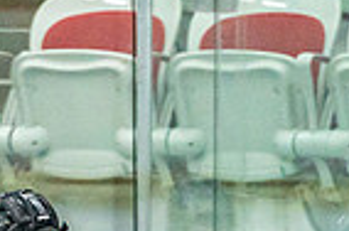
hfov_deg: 1.6
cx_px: -84
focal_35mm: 1292
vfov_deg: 1.1
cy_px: 461
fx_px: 12497
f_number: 2.8
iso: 3200
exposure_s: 1/1000
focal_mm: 200
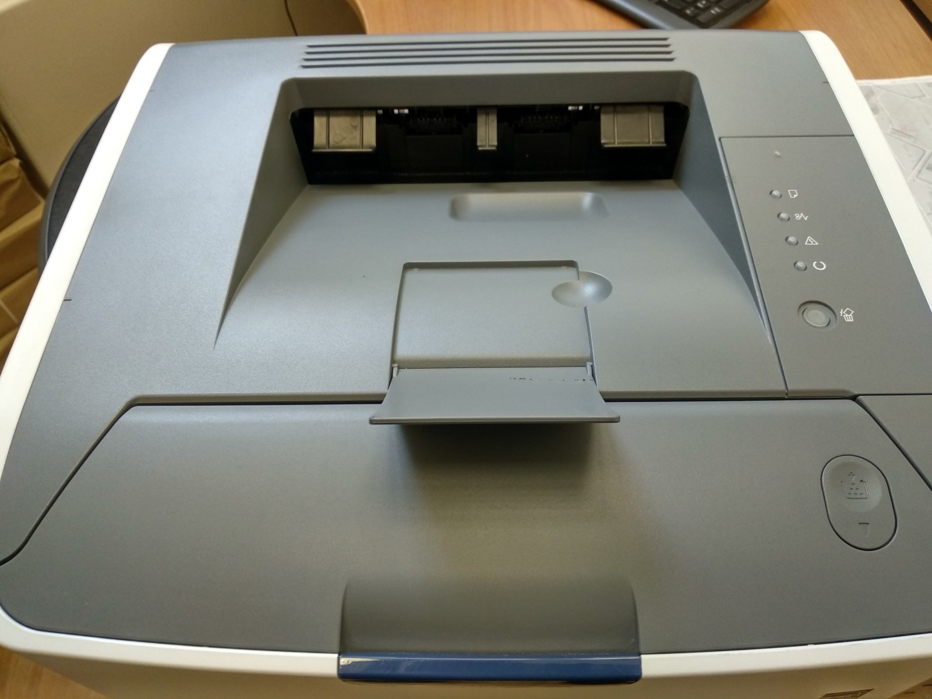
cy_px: 350
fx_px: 700
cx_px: 466
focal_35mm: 26
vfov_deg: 53.1
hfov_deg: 67.3
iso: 500
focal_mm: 3.81
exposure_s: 1/33
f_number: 2.2
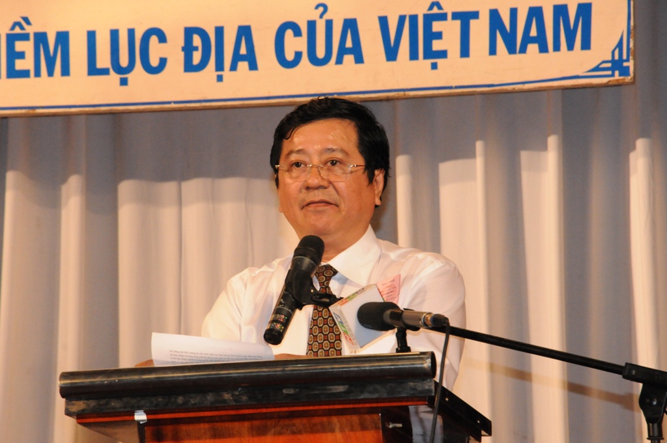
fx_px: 2914
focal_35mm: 158
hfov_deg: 13.1
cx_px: 334
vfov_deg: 8.7
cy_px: 222
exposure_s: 1/125
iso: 3200
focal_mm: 105
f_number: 10
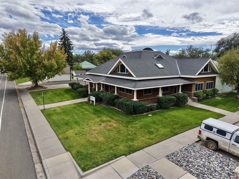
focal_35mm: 24
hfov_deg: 71.6
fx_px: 166
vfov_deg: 56.8
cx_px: 120
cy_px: 90
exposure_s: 1/8000
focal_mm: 8.67
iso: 270
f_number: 1.8
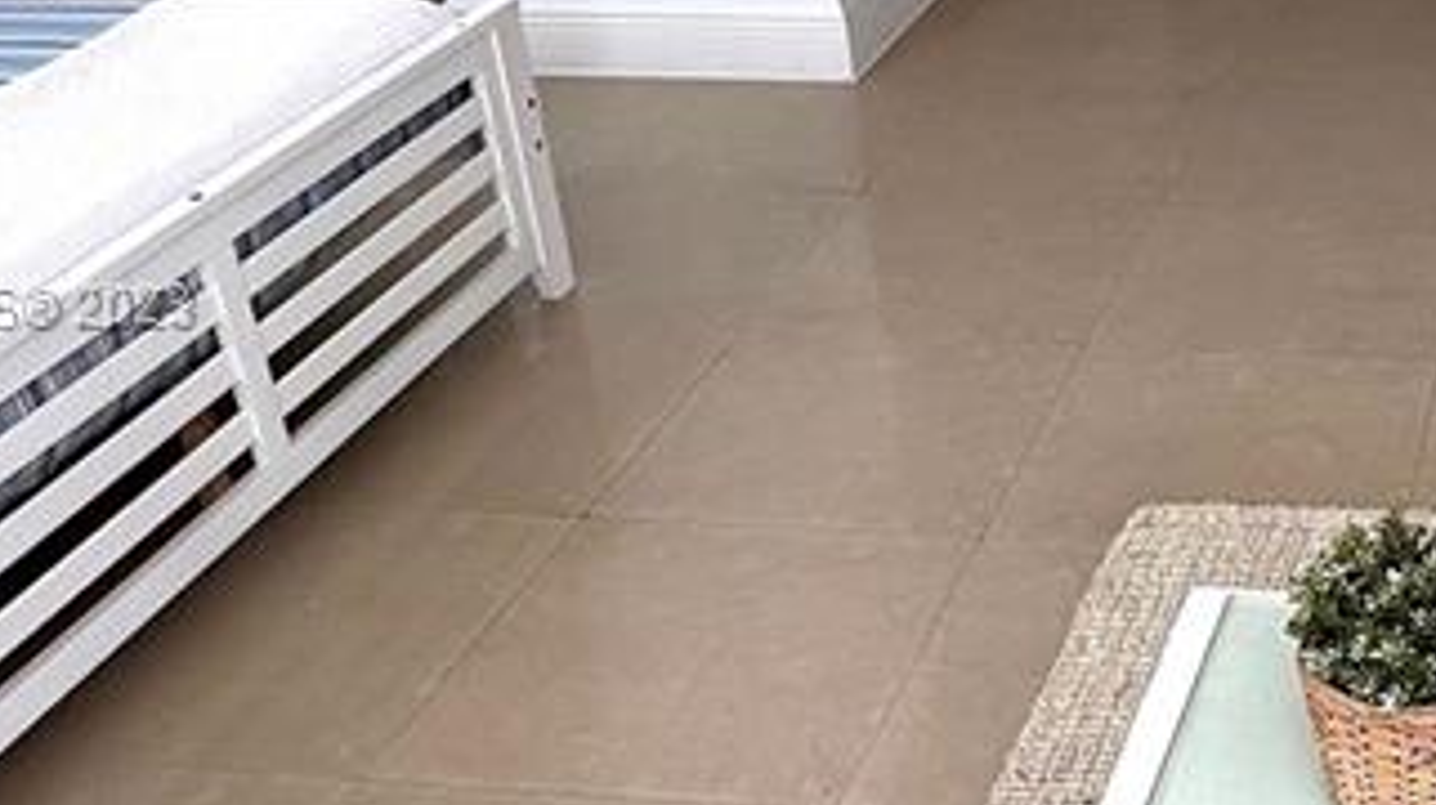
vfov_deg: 22.5
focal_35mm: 53
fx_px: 2017
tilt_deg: -23.9
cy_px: 309
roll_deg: +1.5
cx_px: 1387
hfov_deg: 35.9
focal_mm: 1.57
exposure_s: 1/120
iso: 32
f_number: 1.8
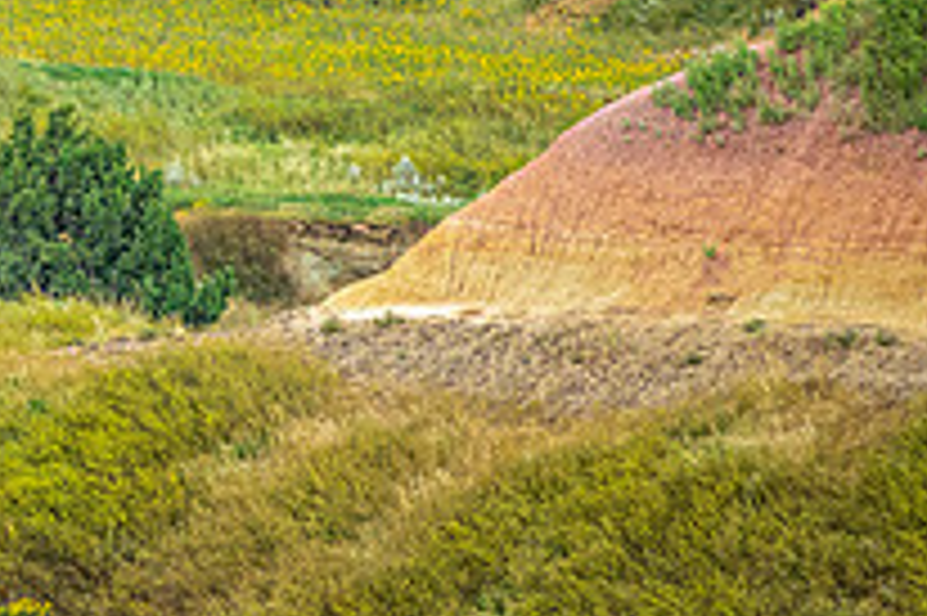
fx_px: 29022
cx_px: -117
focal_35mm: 1128
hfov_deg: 1.8
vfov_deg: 1.2
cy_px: 119
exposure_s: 1/320
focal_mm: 146.76
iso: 500
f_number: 4
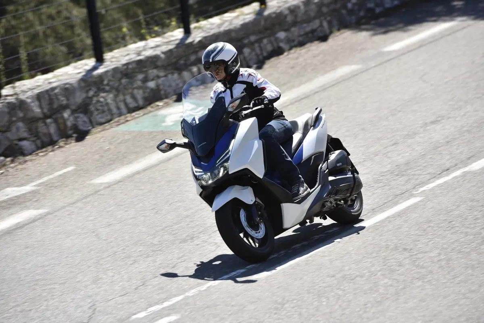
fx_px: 2689
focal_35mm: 200
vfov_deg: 6.9
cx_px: 242
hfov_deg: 10.3
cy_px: 162
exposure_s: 1/250
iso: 100
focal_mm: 200
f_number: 6.3
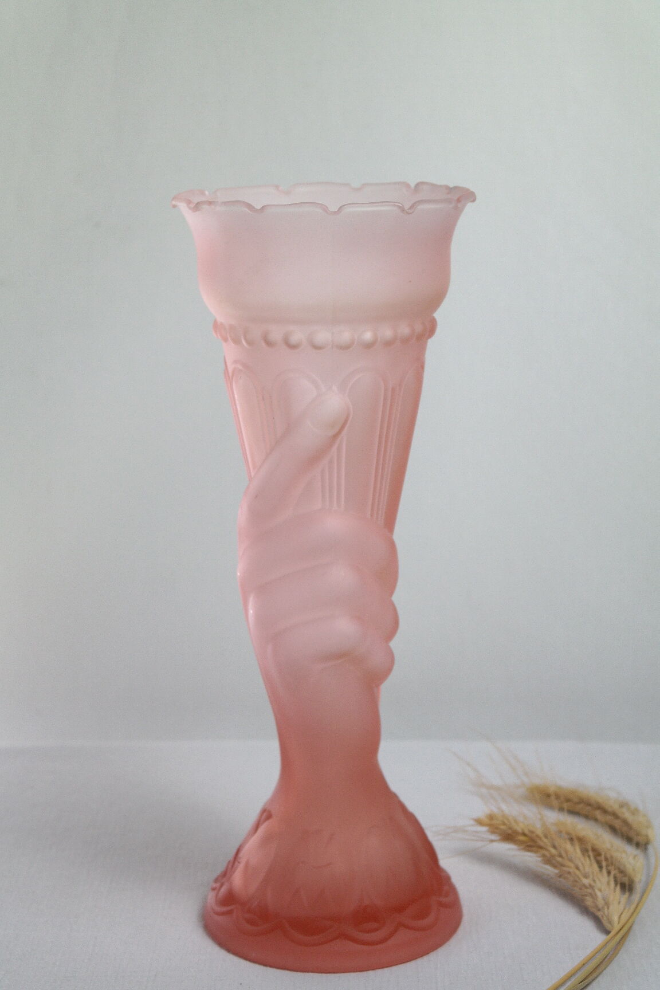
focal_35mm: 69
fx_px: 1897
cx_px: 330
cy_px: 495
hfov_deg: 19.7
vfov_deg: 29.2
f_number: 5.6
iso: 400
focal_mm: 45
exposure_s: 1/80
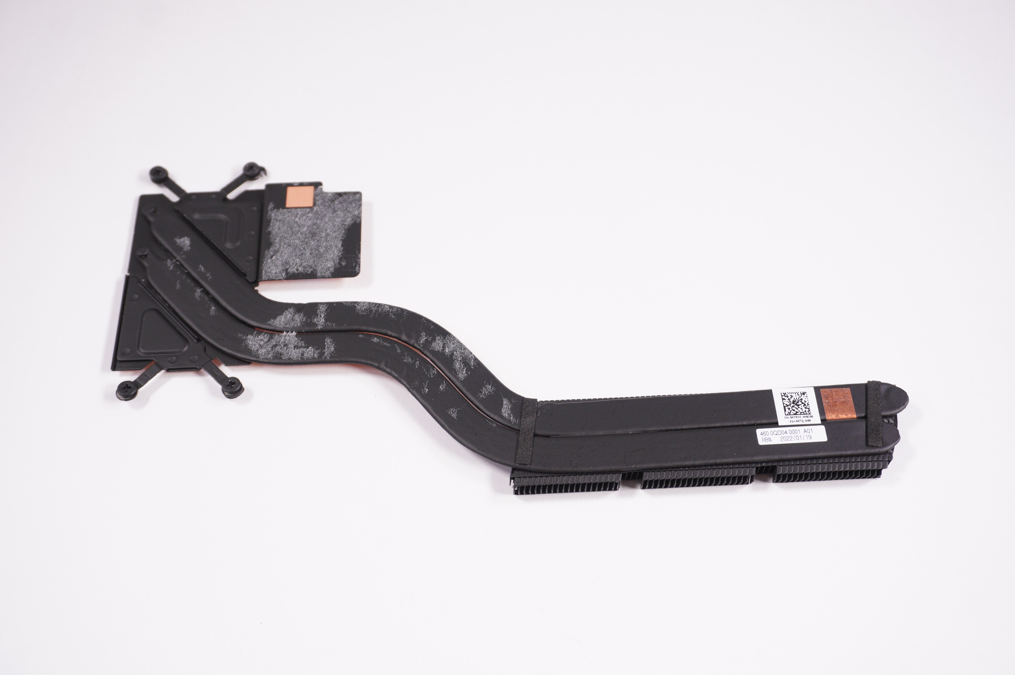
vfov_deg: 33.0
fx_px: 1141
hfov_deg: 48.0
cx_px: 508
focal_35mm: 40
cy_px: 338
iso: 400
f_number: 5.6
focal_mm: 27
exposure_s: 1/250
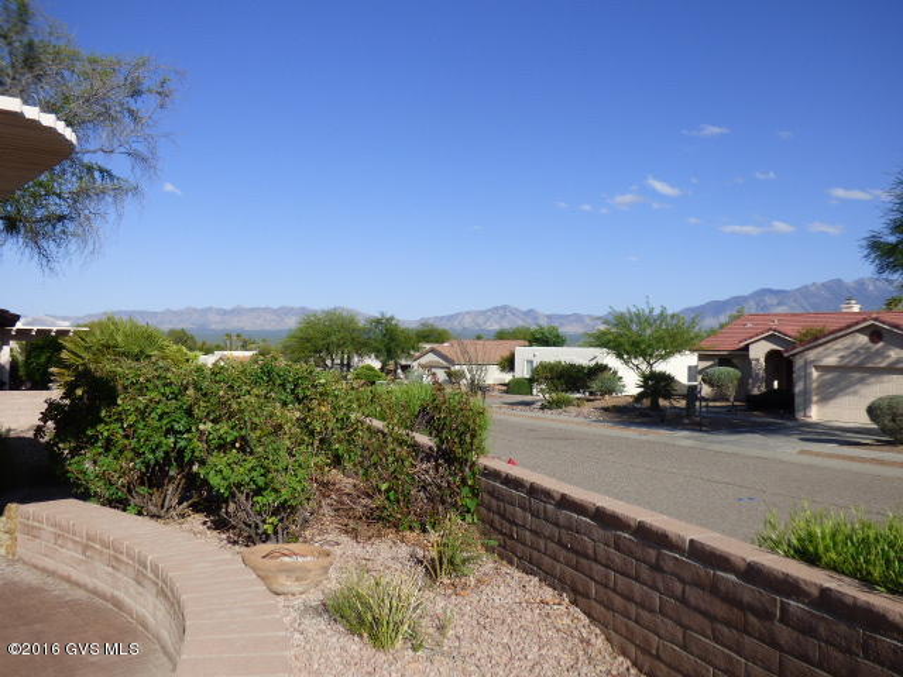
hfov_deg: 56.8
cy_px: 338
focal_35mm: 32
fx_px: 835
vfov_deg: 44.2
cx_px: 452
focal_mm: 5.53
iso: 100
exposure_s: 1/1600
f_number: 3.3
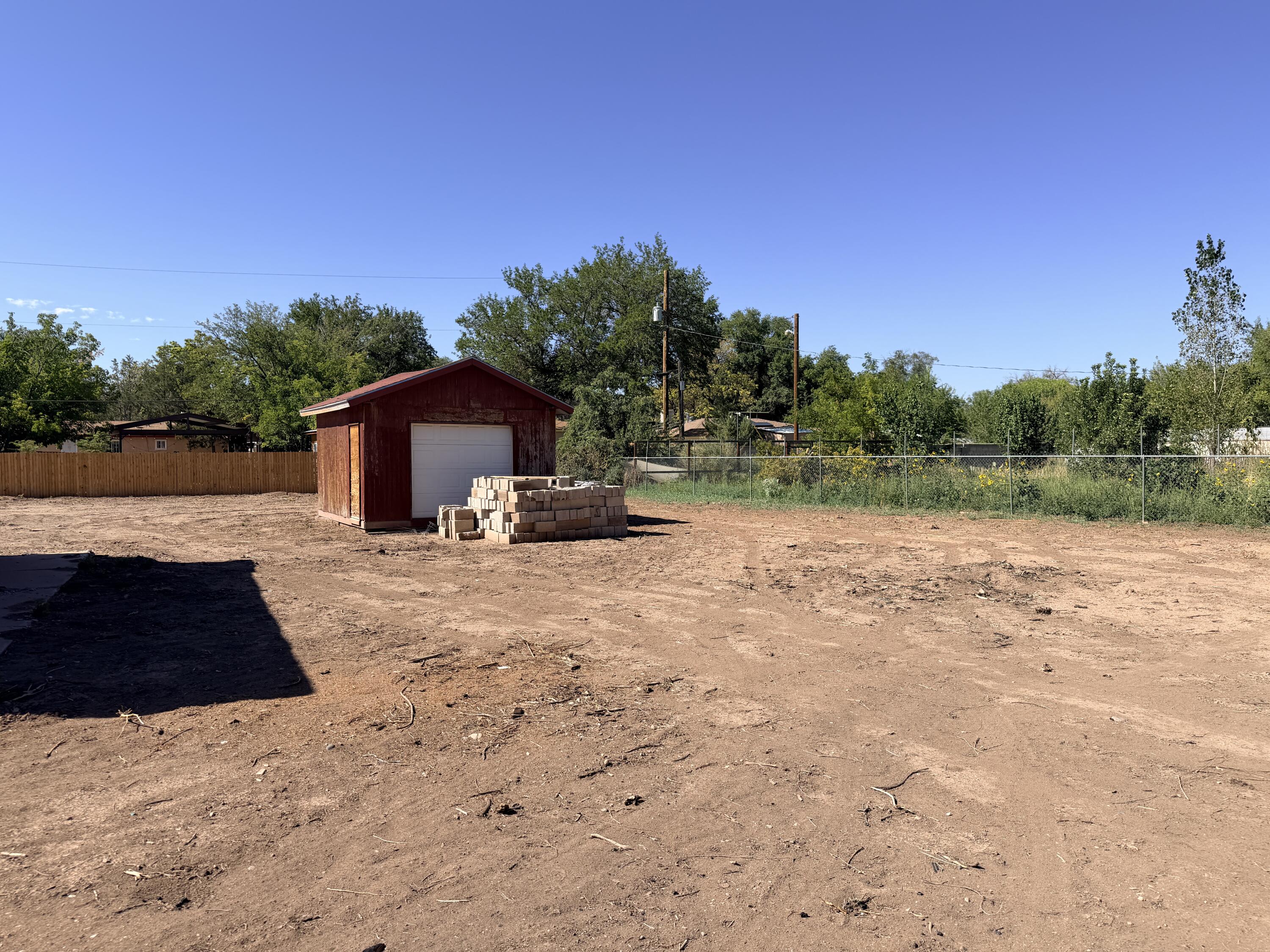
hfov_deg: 71.6
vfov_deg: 56.8
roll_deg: +0.8
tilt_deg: -1.5
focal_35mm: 24
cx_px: 635
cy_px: 476
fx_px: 881
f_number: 1.78
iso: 80
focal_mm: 6.76
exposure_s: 1/4673
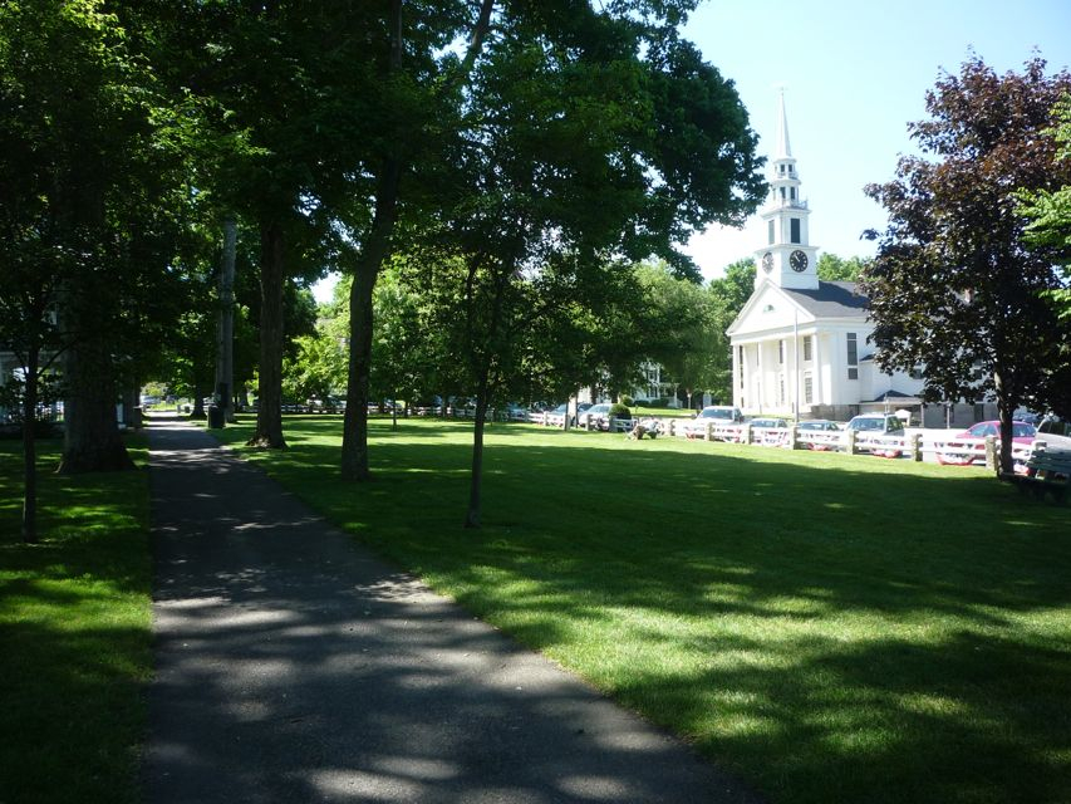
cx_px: 536
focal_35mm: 32
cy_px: 402
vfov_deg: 44.2
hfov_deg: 56.8
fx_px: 990
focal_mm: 5.2
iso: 100
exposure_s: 1/160
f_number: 4
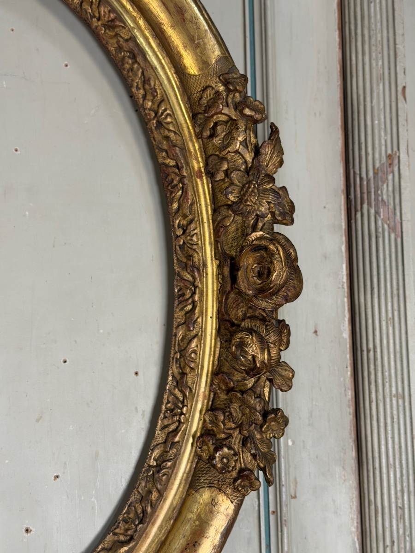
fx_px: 767
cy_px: 276
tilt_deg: +5.0
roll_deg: +2.0
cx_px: 208
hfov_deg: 30.3
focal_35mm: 48
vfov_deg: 39.7
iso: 125
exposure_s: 1/50
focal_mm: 6.76
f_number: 1.78
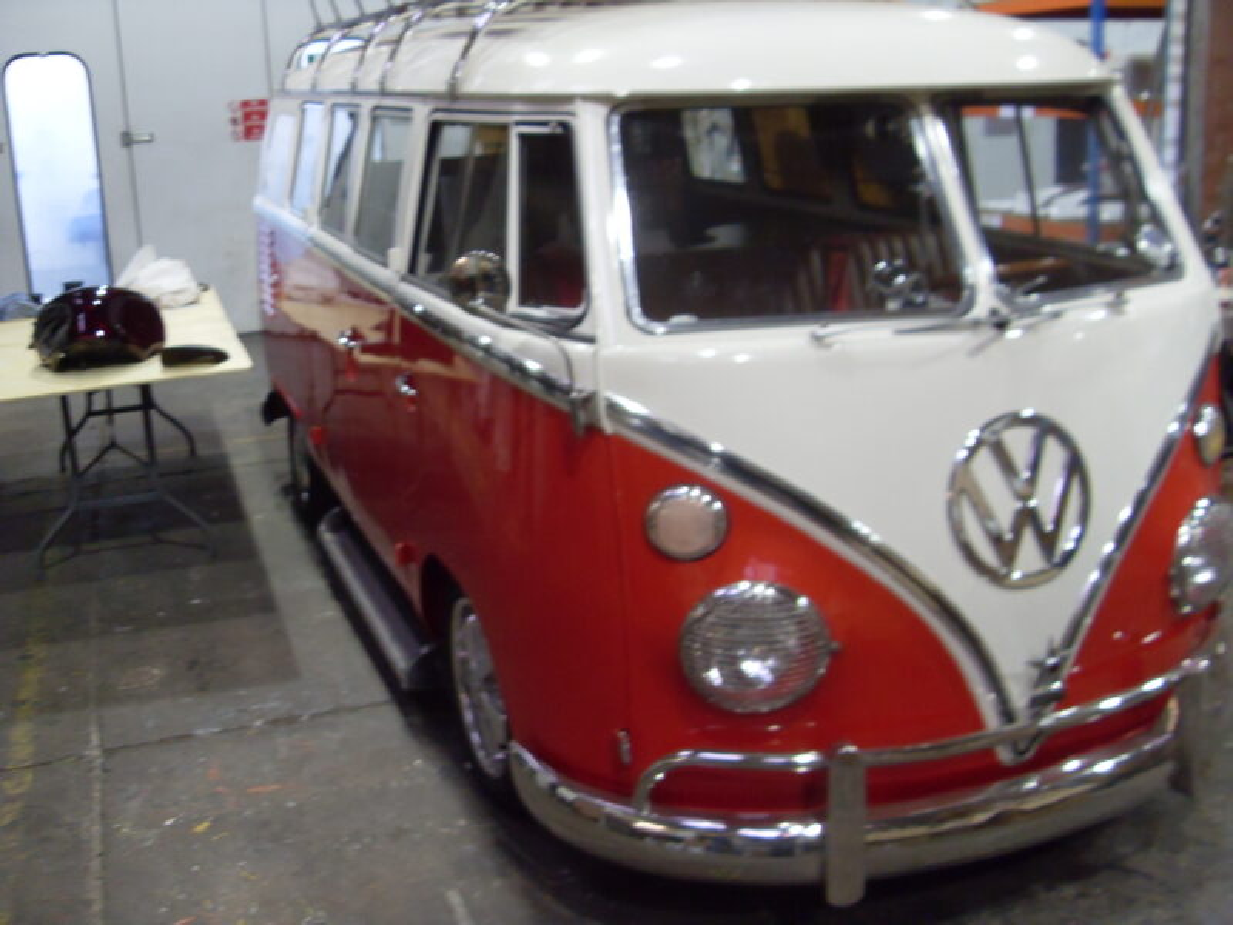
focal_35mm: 35
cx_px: 616
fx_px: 1247
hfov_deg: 52.6
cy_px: 462
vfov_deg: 40.7
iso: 200
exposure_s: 1/30
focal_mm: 6.3
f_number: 2.8
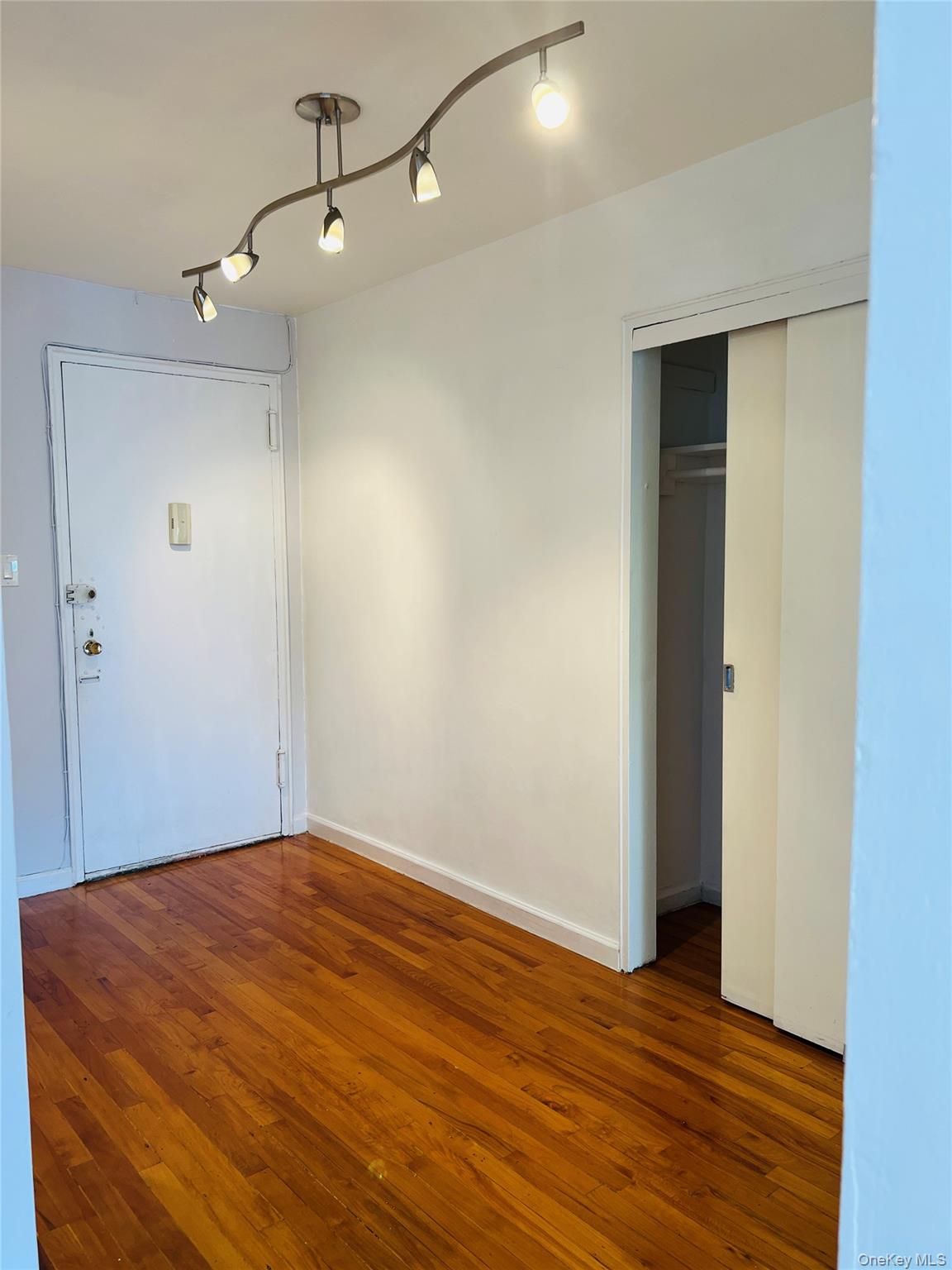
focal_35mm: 26
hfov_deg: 53.1
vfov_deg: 67.3
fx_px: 953
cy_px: 635
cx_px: 476
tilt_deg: -4.6
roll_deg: +0.4
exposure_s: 1/60
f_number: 1.5
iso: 64
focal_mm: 5.7
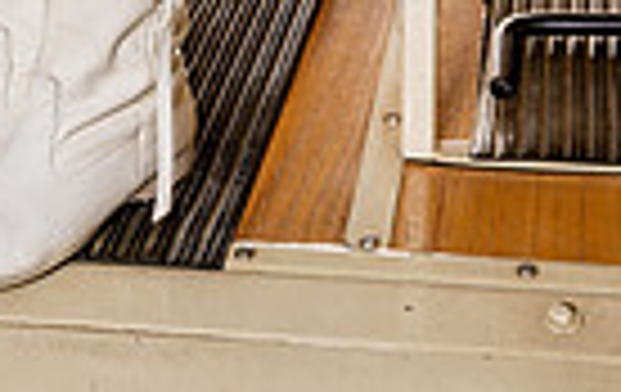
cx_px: 396
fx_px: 1798
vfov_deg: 10.7
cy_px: -536
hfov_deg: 19.5
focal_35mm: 106
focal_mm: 32
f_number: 5.6
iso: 125
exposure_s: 1/125
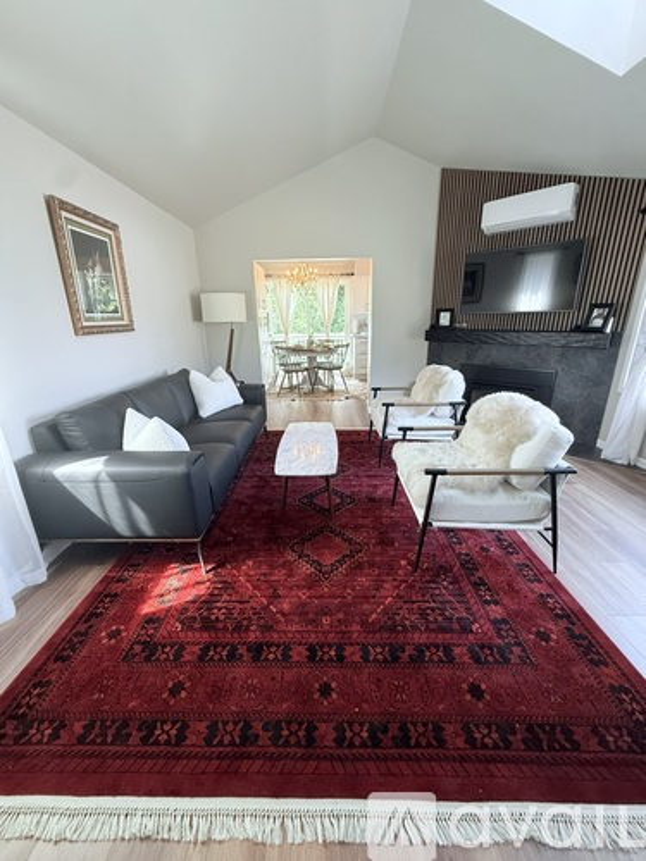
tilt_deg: -18.0
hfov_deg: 85.7
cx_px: 323
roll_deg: +0.2
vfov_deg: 102.1
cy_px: 430
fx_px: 348
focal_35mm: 14
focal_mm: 2.22
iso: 200
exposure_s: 1/99
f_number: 2.2
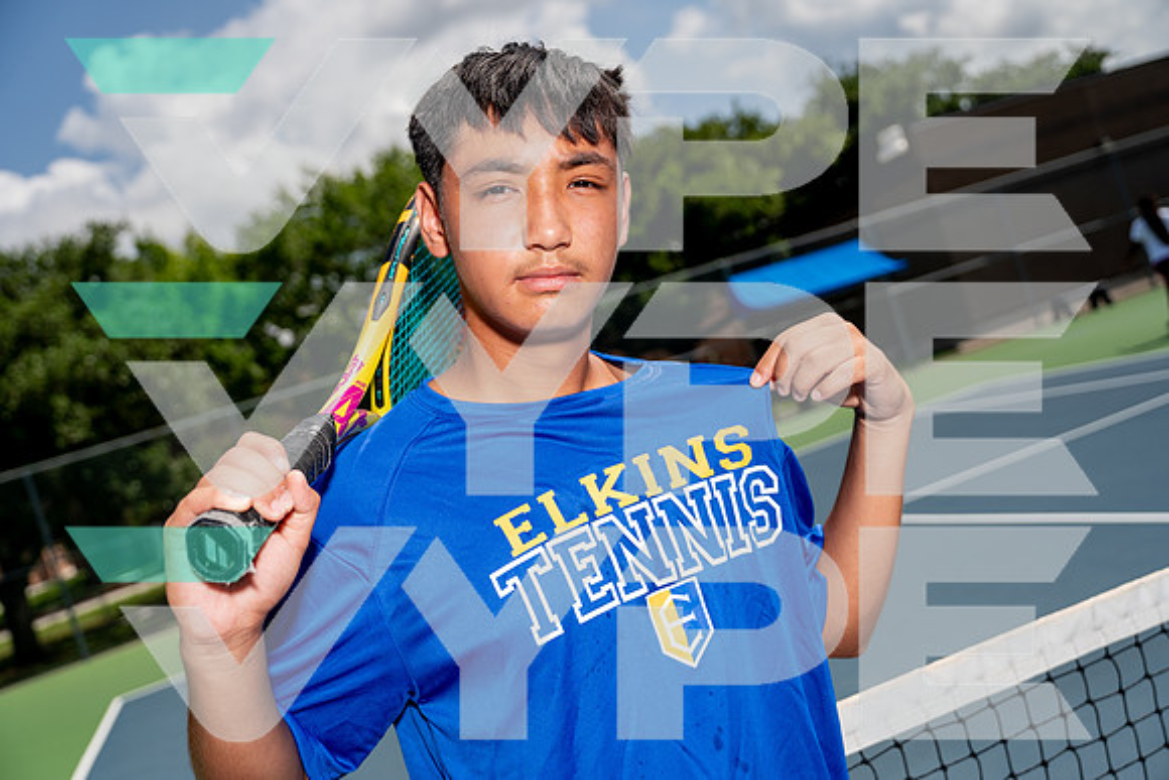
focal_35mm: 36
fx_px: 1169
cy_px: 390
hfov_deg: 53.1
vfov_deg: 36.9
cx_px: 584
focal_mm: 36
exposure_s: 1/1600
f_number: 4
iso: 100
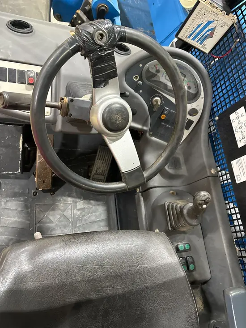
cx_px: 123
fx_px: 246
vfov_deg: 67.3
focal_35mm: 26
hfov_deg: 53.1
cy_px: 164
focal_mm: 5.96
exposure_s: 1/60
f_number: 1.6
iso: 500
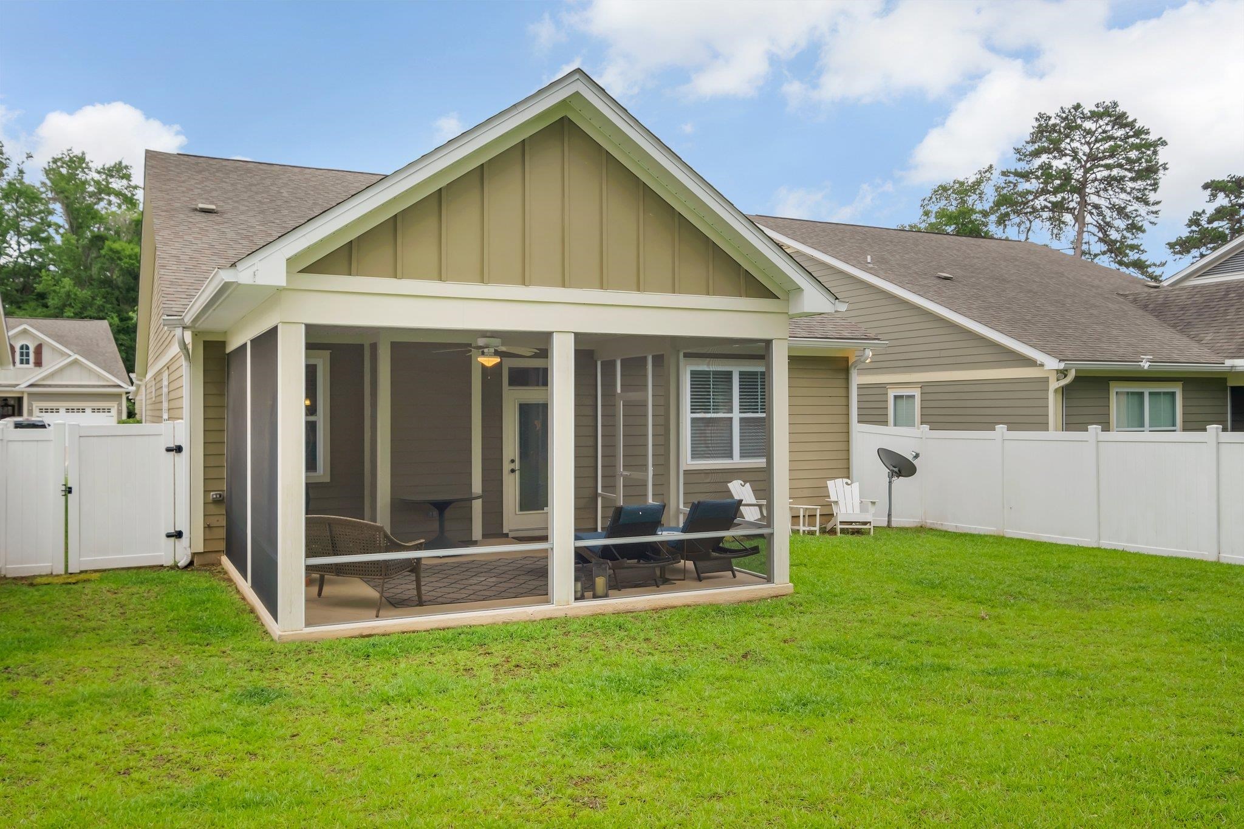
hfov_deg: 67.4
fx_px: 933
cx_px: 622
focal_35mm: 27
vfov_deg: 47.9
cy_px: 414
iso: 250
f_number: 8
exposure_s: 1/350
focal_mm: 18.2
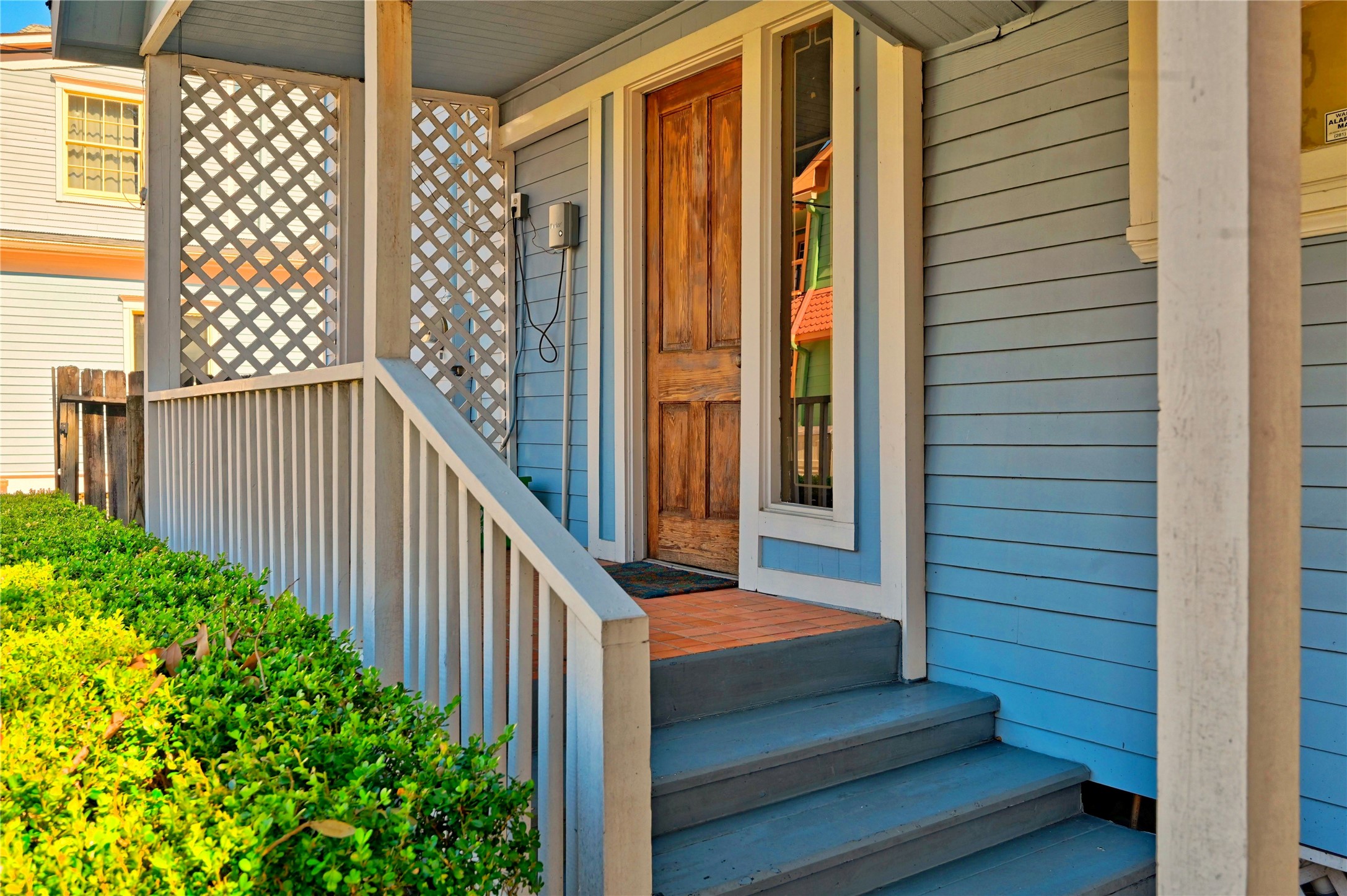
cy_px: 448
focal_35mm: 30
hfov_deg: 62.0
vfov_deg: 43.5
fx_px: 1122
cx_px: 674
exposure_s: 1/200
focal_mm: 30
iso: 400
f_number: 8
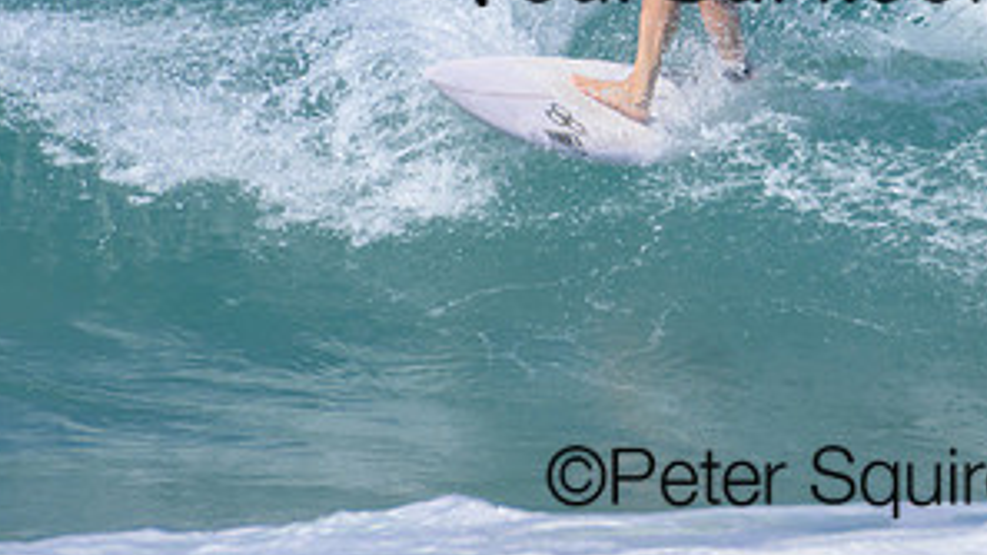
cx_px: 733
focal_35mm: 2196
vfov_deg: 0.6
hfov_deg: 1.0
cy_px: -122
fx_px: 57467
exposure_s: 1/2000
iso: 1000
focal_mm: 1000
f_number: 11
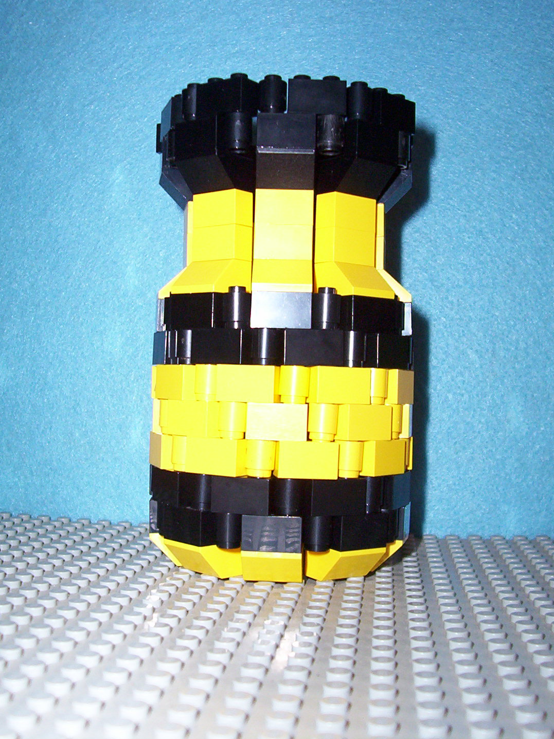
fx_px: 1003
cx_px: 276
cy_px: 321
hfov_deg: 30.9
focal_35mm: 47
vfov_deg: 40.4
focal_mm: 5.77
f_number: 2.73
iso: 140
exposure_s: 1/60
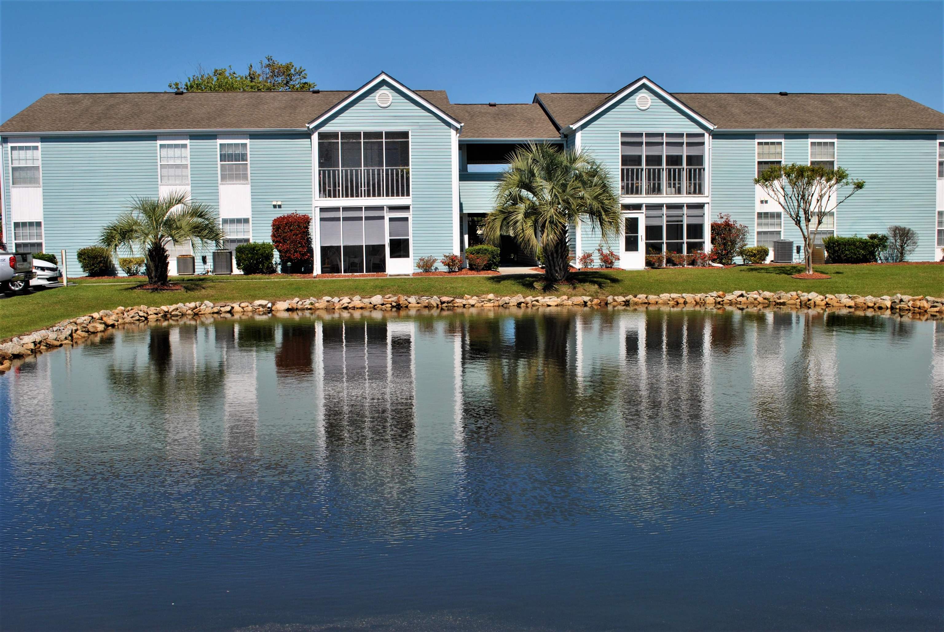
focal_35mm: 39
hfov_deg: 49.5
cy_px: 316
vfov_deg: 34.3
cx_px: 472
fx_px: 1024
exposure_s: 1/320
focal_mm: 26
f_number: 9
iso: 100
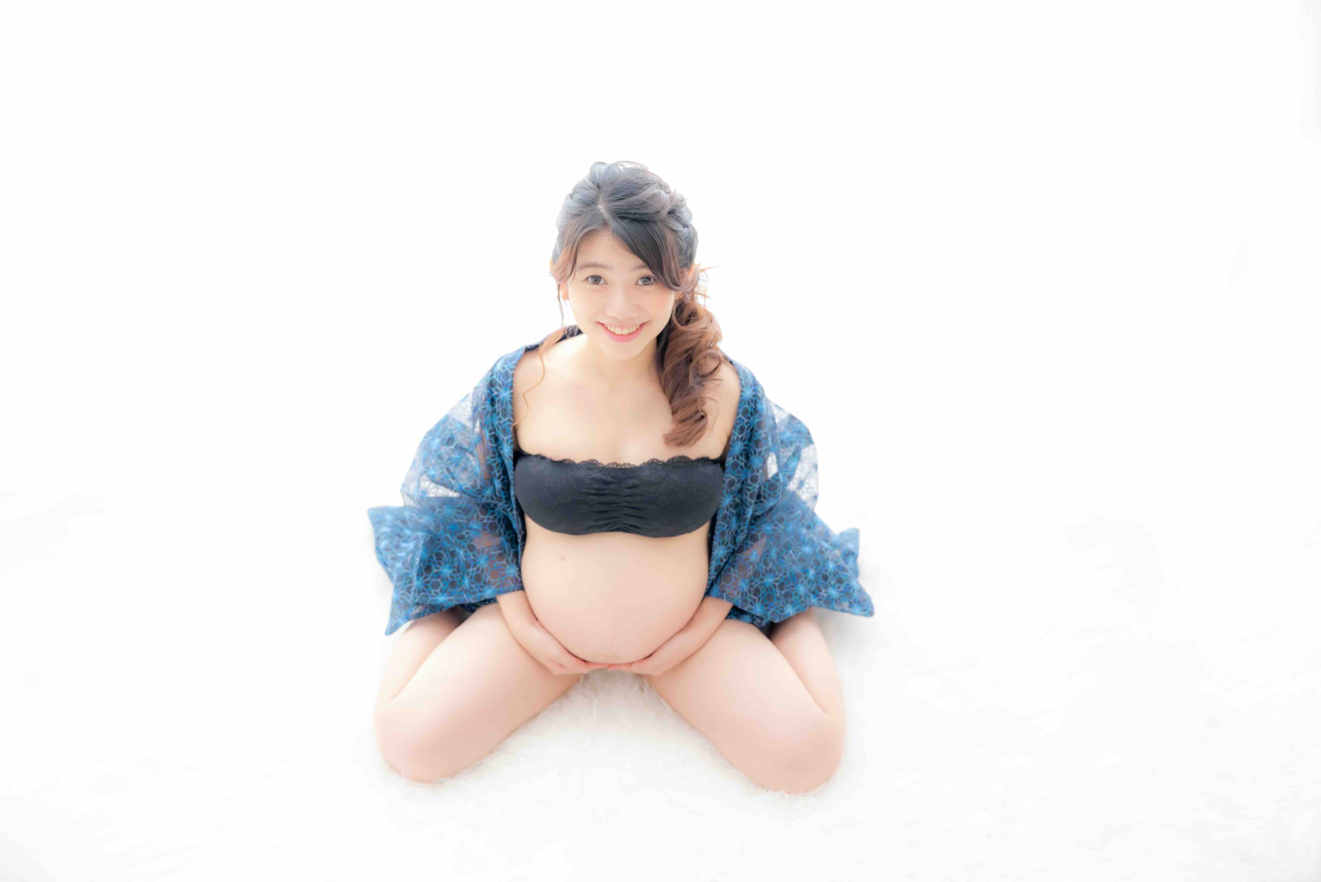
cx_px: 660
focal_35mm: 36
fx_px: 1321
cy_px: 441
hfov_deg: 53.1
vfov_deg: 36.9
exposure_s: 1/100
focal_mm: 36
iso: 1000
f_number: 2.8
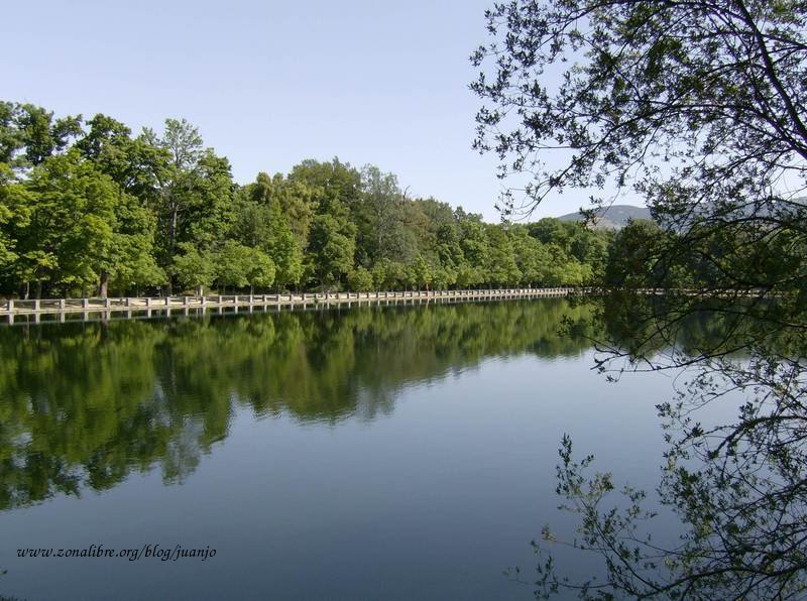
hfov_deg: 51.5
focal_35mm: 36
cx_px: 404
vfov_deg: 39.5
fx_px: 837
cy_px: 300
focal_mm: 6
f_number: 4.7
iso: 100
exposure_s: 1/508
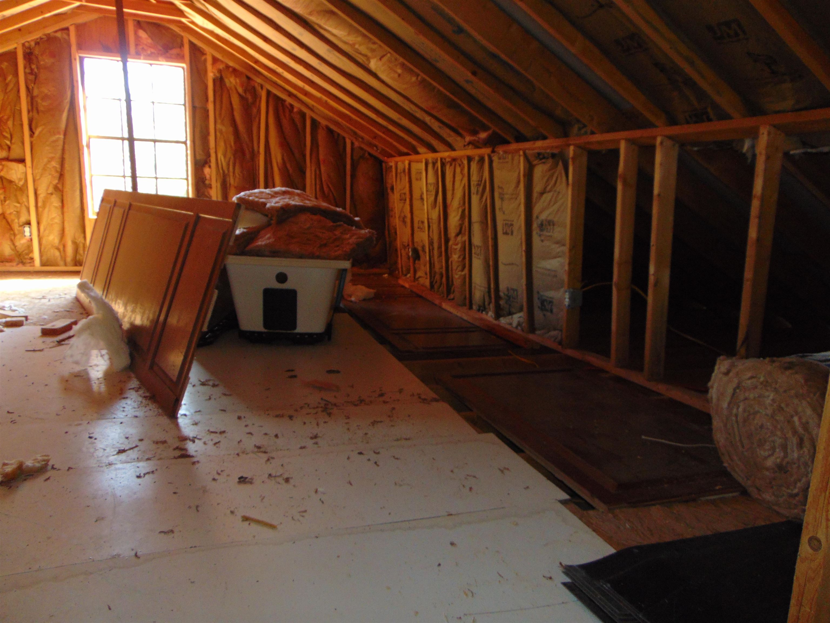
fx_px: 599
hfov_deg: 69.4
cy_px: 312
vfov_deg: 54.9
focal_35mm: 25
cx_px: 415
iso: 200
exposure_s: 1/30
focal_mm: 4.5
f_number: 3
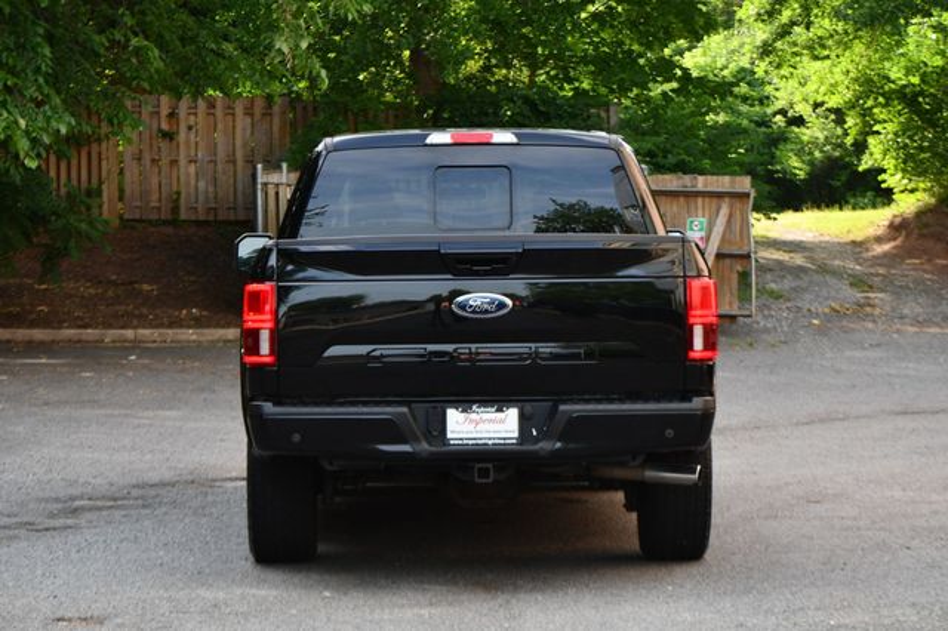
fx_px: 2763
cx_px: 474
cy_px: 316
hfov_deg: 19.5
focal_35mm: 105
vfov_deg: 13.0
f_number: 5.6
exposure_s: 1/250
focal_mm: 70
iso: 280
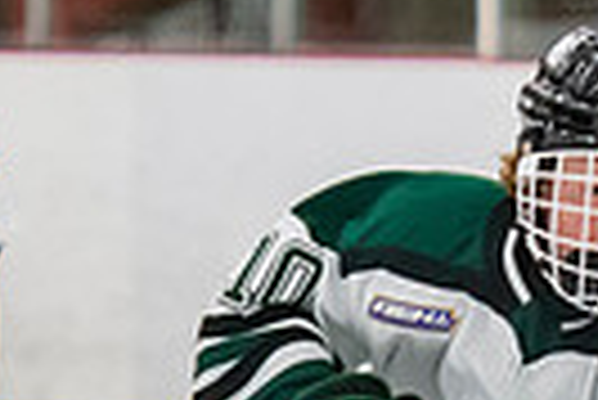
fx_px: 23430
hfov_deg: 1.5
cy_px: 794
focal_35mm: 1409
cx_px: 420
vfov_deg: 1.0
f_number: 3.2
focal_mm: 135
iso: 2000
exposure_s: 1/640
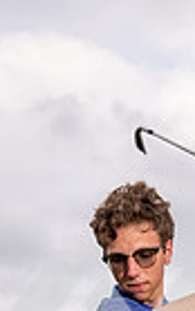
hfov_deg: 11.6
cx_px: 199
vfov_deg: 16.6
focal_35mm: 112
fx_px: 951
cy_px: 494
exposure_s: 1/250
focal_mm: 34
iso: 100
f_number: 8
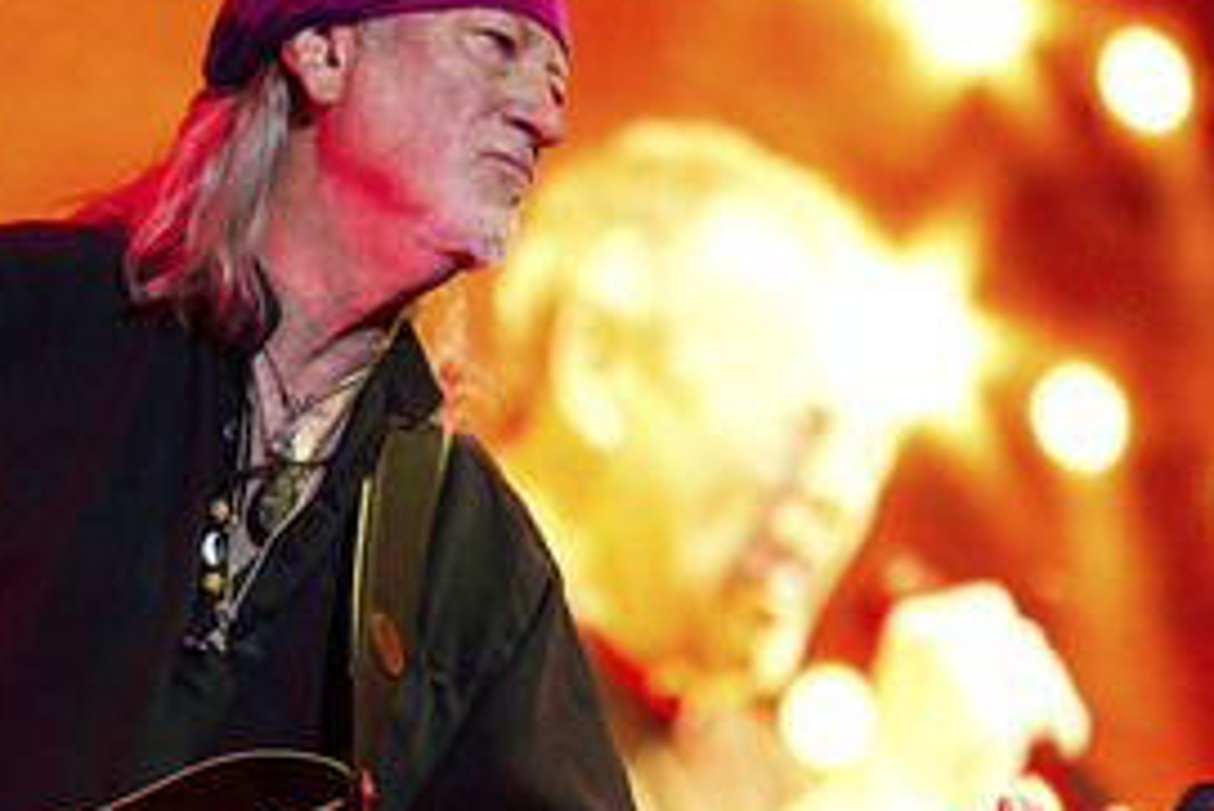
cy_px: 462
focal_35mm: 136
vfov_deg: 10.1
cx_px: 439
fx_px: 4588
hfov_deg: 15.1
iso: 3200
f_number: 2.8
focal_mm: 82
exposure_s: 1/800
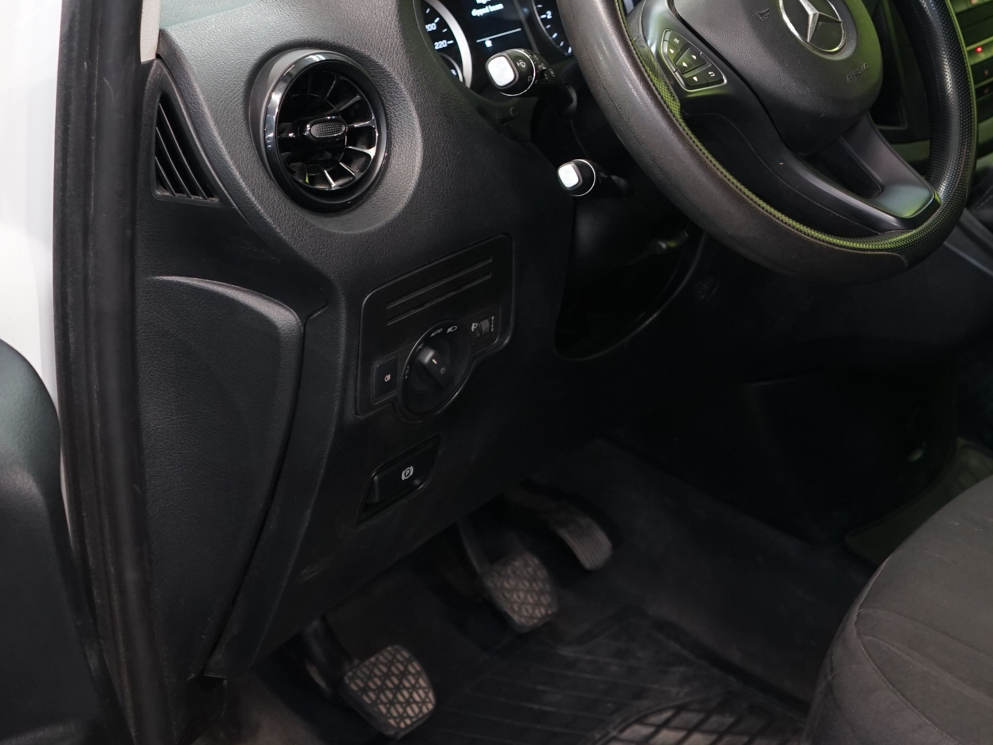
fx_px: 1865
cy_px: 87
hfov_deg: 28.7
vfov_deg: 22.1
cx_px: 894
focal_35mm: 65
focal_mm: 31
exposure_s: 1/30
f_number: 4
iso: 800
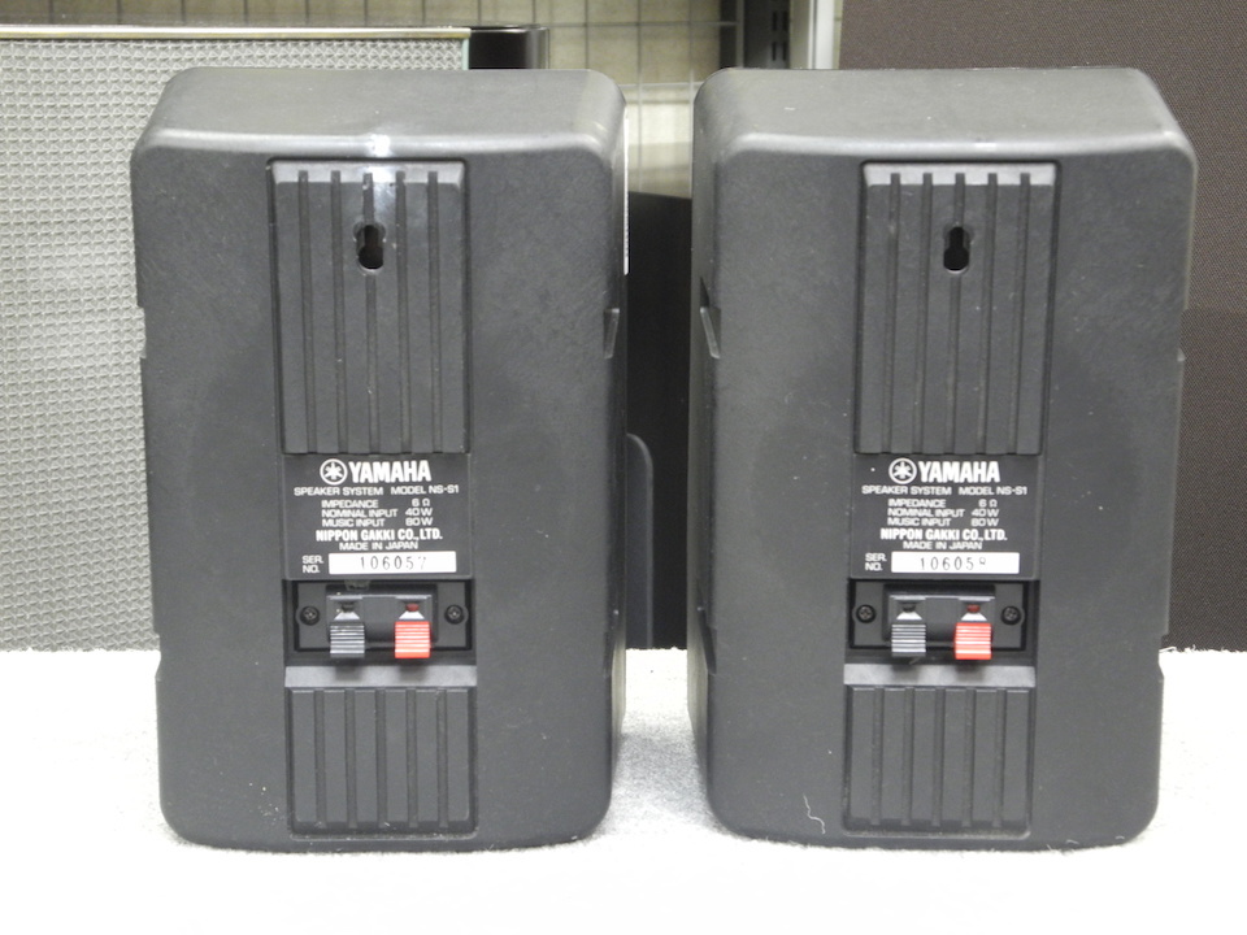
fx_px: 2738
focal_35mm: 76
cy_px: 468
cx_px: 624
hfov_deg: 25.7
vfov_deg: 19.4
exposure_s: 1/5.1
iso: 400
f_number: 4
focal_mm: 16.3
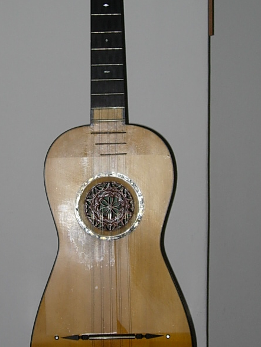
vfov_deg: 18.5
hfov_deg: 14.0
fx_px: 1065
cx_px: 93
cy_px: 158
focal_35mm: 106
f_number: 3.5
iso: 79
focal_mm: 12.7
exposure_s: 1/64
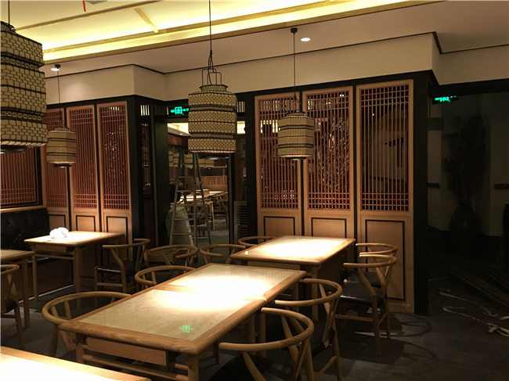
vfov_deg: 48.2
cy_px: 190
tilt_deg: -2.5
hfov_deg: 61.7
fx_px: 426
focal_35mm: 29
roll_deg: +1.1
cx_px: 254
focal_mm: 4.15
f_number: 2.2
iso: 200
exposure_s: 1/17
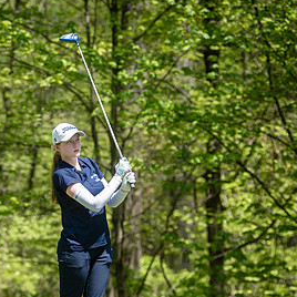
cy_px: 200
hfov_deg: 8.5
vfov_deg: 8.5
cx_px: 42
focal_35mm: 206
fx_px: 2000
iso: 100
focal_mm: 112
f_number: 3.5
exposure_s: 1/500
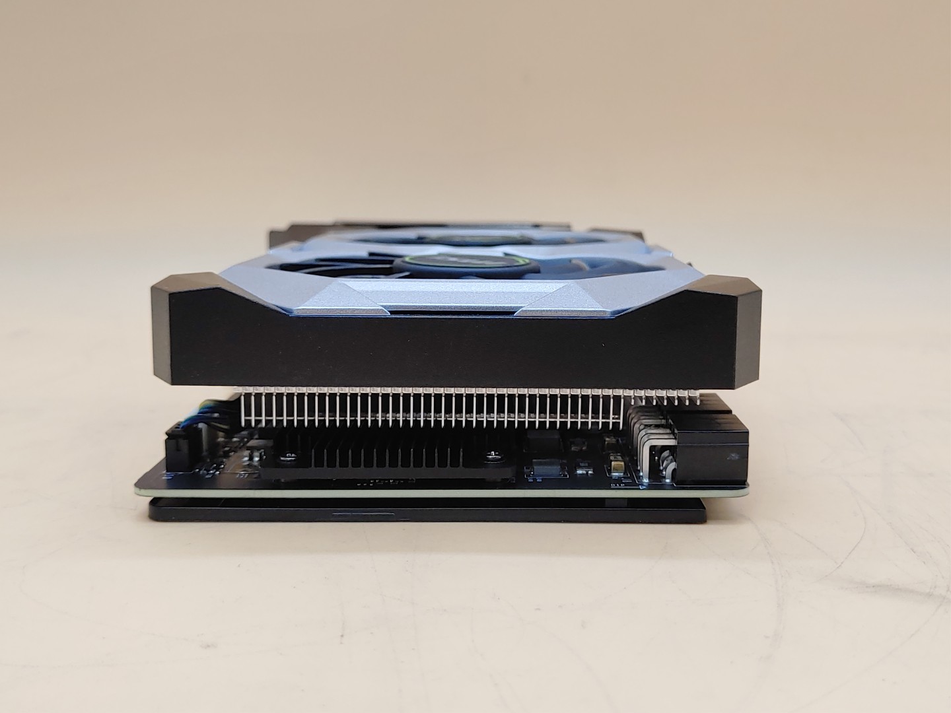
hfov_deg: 47.9
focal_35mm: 39
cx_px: 476
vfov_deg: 36.8
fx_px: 1071
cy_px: 356
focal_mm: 4.36
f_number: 1.8
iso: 50
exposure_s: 1/120
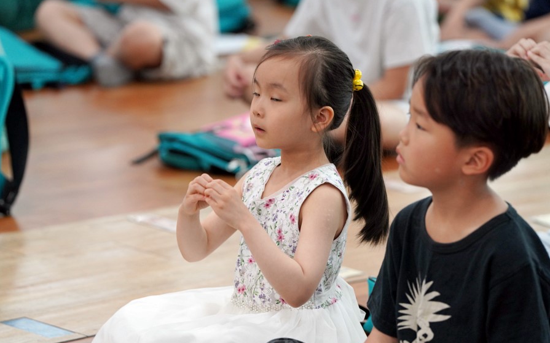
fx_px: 3072
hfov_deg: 10.2
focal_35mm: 205
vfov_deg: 6.4
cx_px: 276
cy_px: 168
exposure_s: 1/250
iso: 2000
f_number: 4
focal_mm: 200
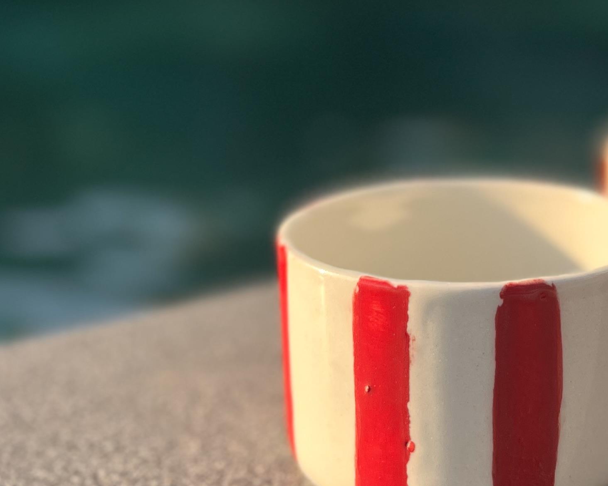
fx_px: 1259
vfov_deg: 21.2
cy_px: 25
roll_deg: +0.5
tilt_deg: -7.9
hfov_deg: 26.3
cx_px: 535
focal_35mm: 70
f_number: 1.6
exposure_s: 1/1186
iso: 50
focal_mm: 5.1
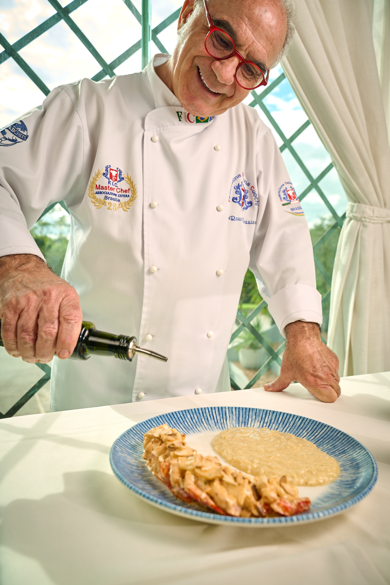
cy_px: 292
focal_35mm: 28
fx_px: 455
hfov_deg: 46.4
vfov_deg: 65.5
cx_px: 195
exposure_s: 1/200
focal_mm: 28
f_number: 5
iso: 100
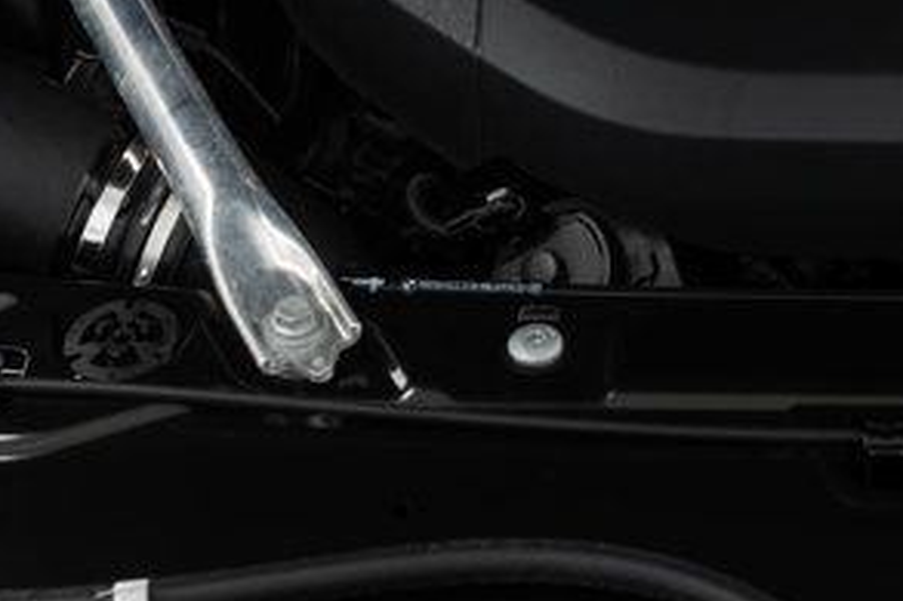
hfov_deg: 20.3
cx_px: 851
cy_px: 35
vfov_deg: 13.8
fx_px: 2457
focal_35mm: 98
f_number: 3.2
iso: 400
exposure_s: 1/50
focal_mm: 28
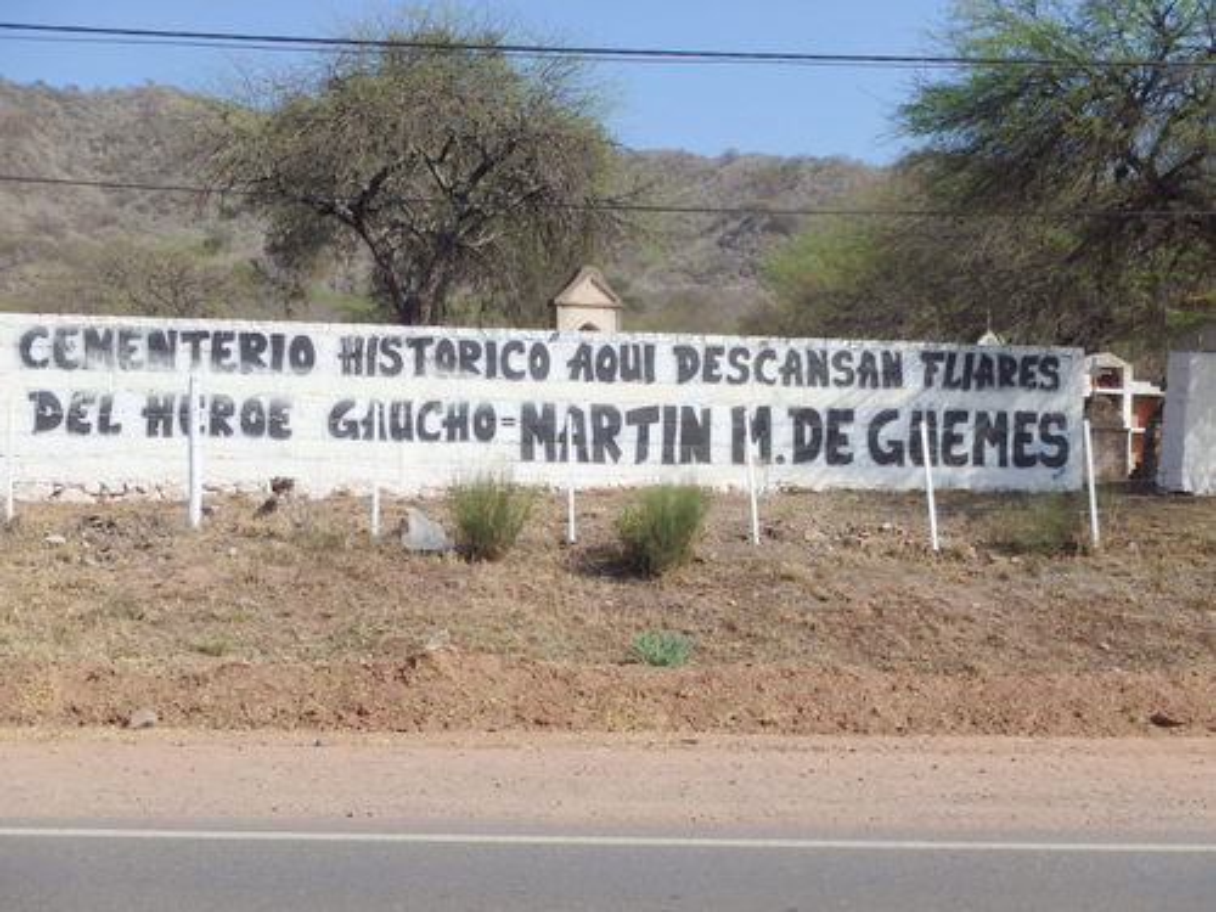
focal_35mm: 43
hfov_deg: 43.9
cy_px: 456
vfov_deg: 33.6
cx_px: 608
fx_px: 1511
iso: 125
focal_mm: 7.7
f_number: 14
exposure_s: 1/100
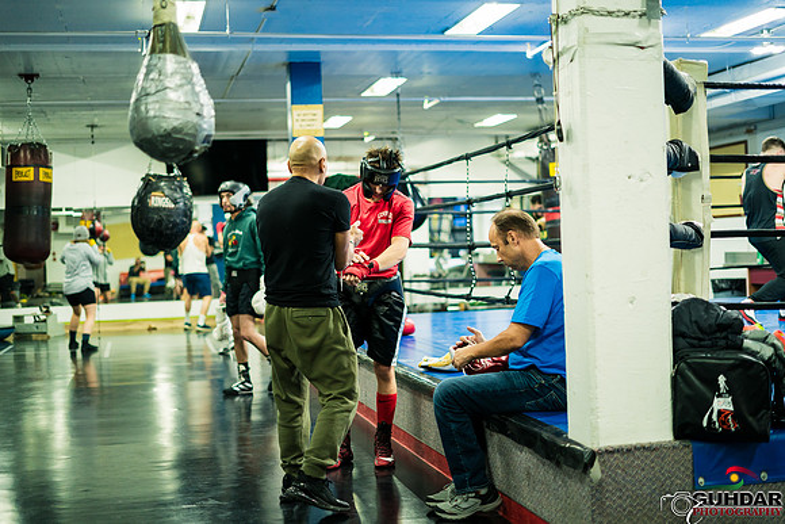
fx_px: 1090
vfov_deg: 27.0
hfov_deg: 39.6
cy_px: 262
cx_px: 392
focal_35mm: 50
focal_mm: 50
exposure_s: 1/250
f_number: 1.8
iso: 1600
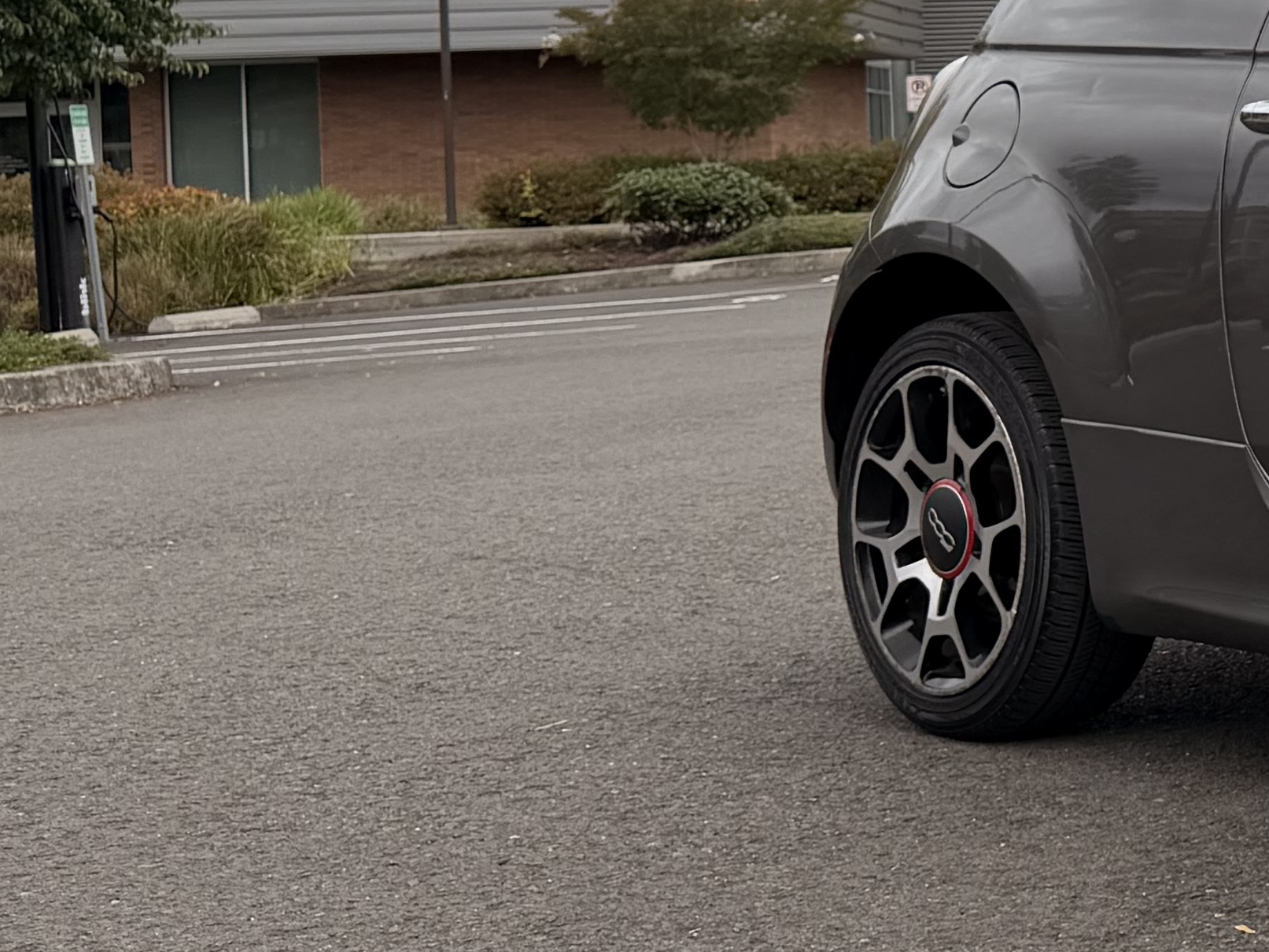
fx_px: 3116
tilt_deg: -0.2
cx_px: 2101
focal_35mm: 85
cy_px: 134
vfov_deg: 17.2
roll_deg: +2.6
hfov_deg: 19.0
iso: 80
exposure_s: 1/3279
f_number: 1.78
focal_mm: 6.76
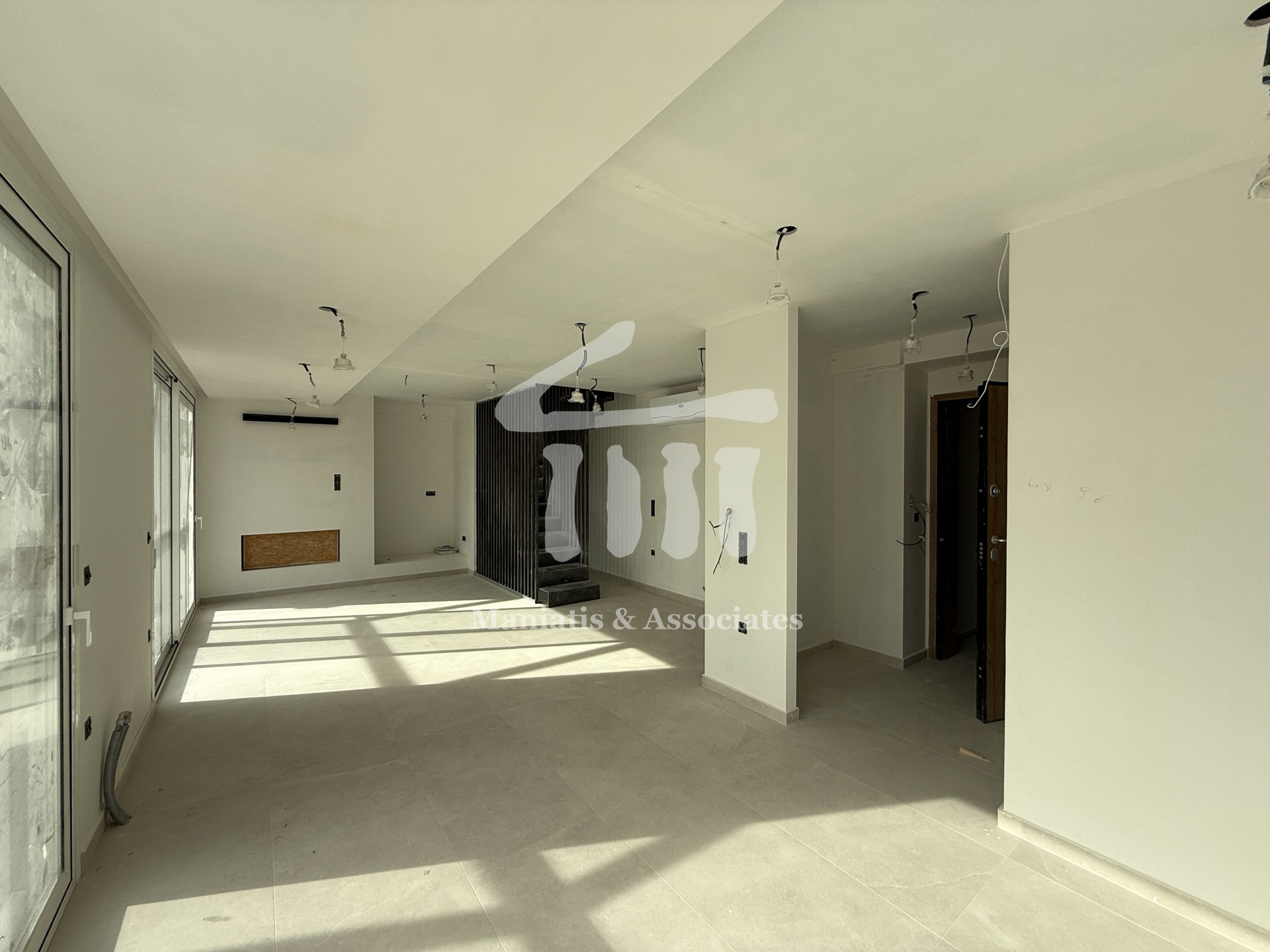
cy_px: 476
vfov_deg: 85.7
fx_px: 514
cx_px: 635
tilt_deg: -0.2
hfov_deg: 102.1
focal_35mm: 14
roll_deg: -0.5
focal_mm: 2.22
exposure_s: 1/531
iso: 50
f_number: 2.2
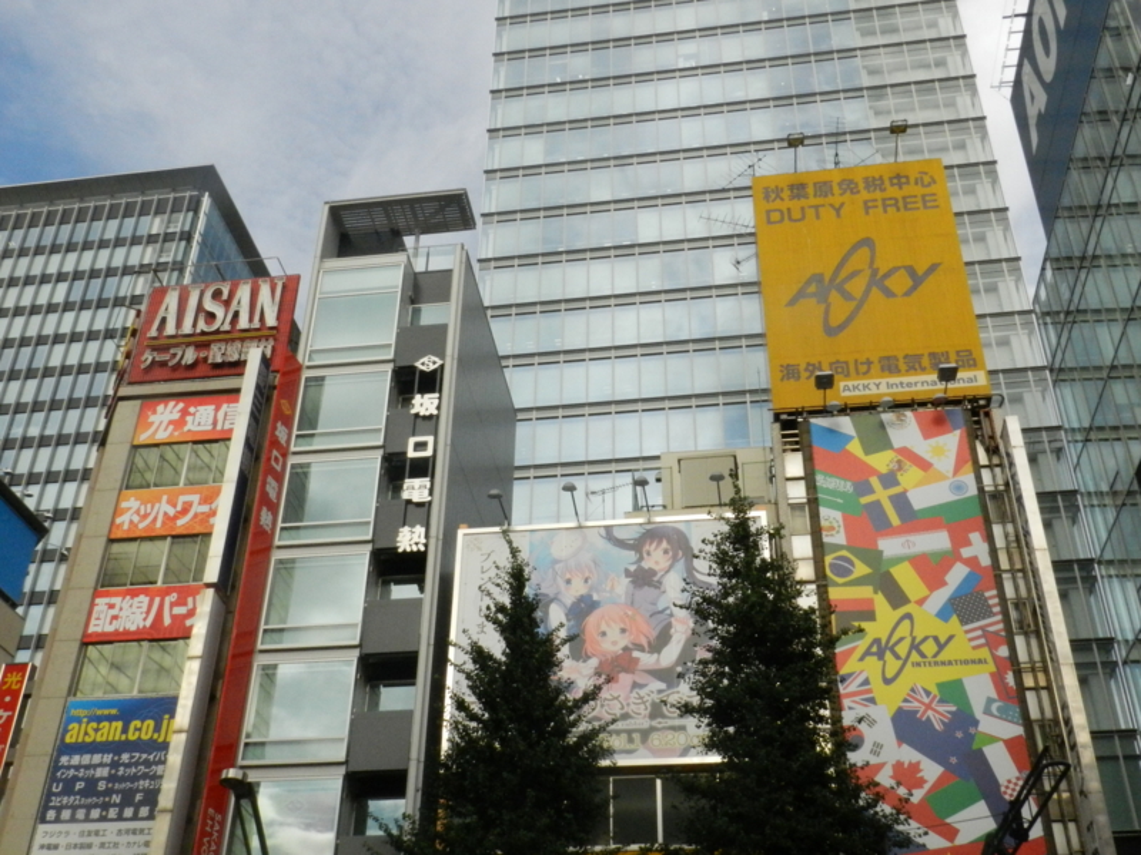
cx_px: 570
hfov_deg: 49.0
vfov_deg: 37.7
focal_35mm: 38
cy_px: 428
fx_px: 1253
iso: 800
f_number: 7.1
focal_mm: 6.7
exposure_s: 1/1000
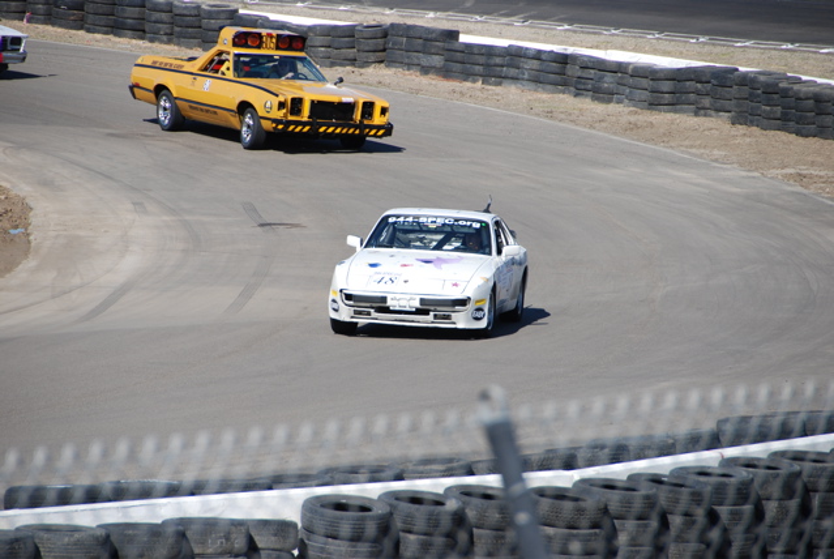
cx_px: 417
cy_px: 280
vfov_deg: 4.6
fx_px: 6960
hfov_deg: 6.9
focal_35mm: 300
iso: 200
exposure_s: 1/1000
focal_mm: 200
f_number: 5.6
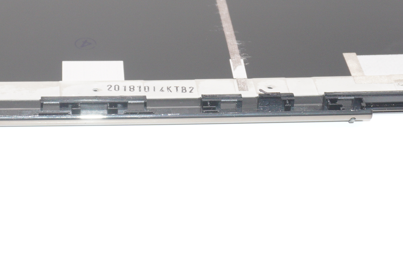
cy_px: 32
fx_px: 1040
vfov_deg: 14.5
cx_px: 90
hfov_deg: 21.7
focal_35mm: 93
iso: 640
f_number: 5.6
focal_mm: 28
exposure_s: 1/160
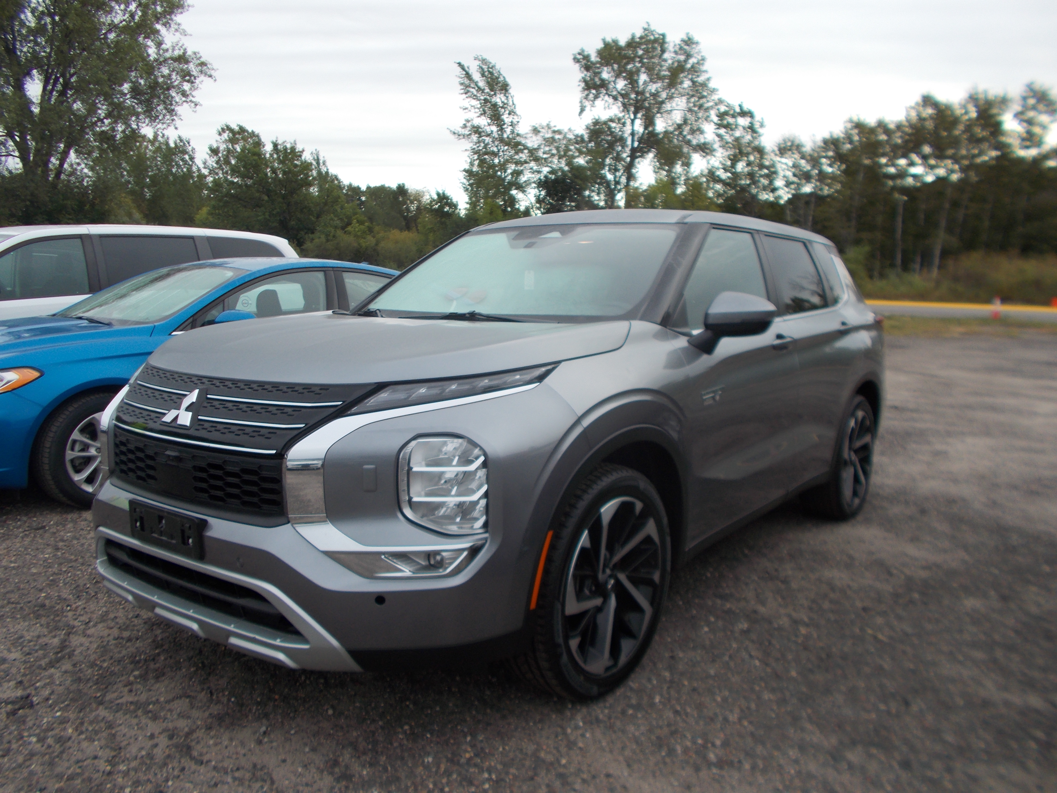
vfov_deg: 53.1
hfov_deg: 67.3
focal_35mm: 26
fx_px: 794
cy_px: 396
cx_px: 528
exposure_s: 1/100
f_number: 3.2
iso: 80
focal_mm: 4.6
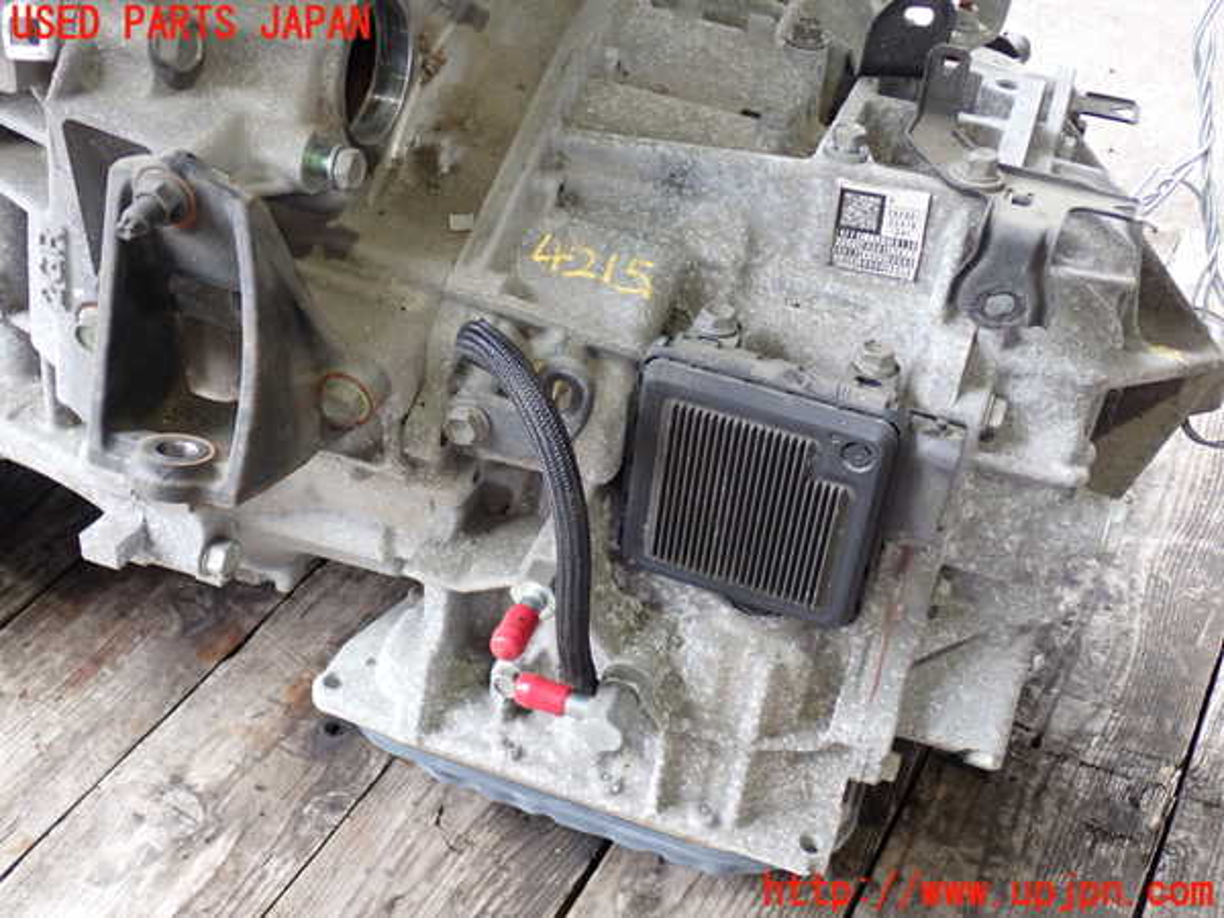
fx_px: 1450
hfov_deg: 45.8
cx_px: 612
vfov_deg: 35.1
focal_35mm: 41
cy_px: 459
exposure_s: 1/40
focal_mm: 7.31
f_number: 2.8
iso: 200
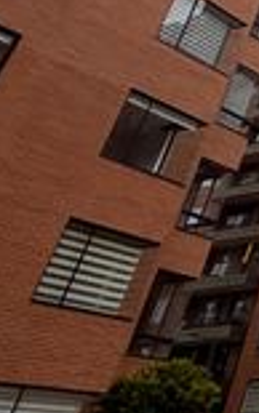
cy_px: -29
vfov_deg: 29.2
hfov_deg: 13.3
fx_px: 722
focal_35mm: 64
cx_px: 666
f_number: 2.2
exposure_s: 1/770
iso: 32
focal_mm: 2.22
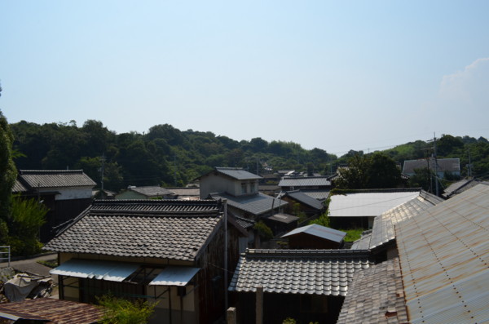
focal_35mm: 27
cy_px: 162
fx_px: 366
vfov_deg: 47.7
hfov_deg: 67.5
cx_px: 244
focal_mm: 18
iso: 100
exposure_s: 1/400
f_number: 10
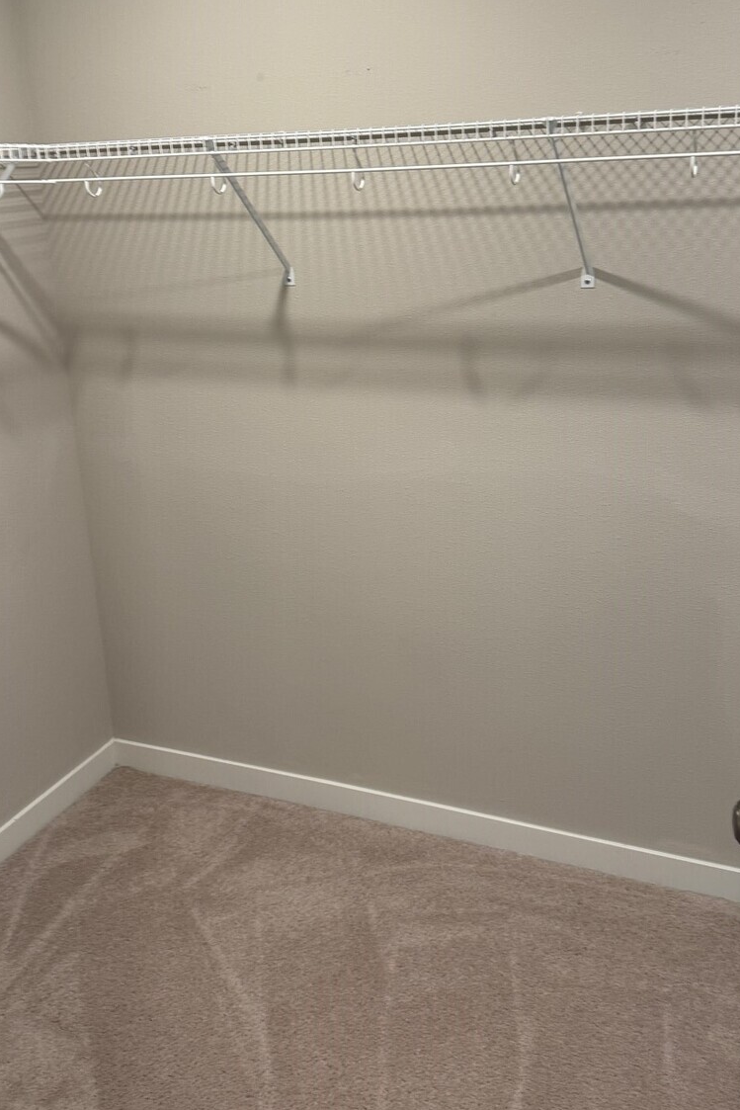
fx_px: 986
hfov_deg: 41.1
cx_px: 401
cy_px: 504
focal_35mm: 32
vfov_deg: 58.6
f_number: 1.78
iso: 125
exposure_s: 1/60
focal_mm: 6.76
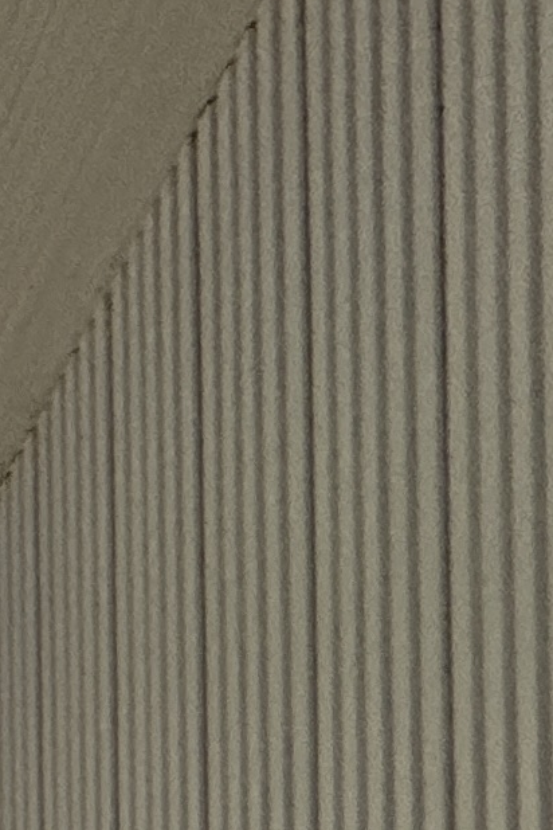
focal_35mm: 95
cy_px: 1954
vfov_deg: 14.6
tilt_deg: -0.3
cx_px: -2067
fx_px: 2189
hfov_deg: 6.8
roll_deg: +0.0
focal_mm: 2.22
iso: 40
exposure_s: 1/251
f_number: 2.2
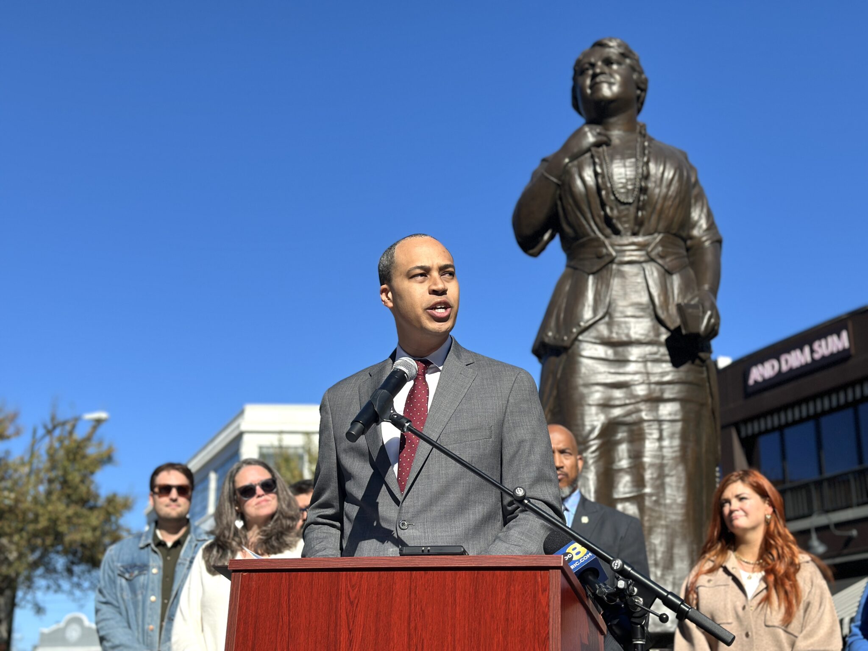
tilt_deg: +18.5
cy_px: 326
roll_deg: -1.2
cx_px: 434
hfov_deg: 39.7
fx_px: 1204
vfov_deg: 30.3
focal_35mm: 48
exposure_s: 1/4785
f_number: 1.78
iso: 100
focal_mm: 6.86
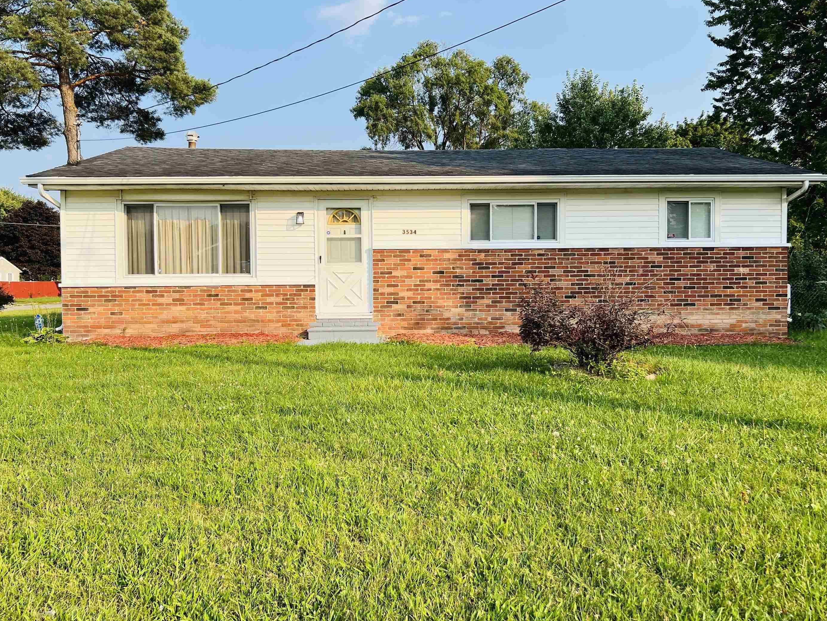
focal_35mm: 29
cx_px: 422
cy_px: 299
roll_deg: +0.0
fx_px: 693
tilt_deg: -2.6
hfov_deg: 61.6
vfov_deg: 48.2
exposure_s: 1/1869
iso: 50
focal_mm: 5.7
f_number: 1.5
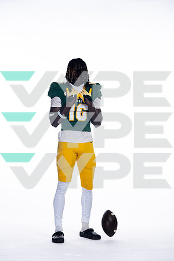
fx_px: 790
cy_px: 130
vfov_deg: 18.8
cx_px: 87
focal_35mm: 109
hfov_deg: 12.6
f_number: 6.3
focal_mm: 109
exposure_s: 1/250
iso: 400
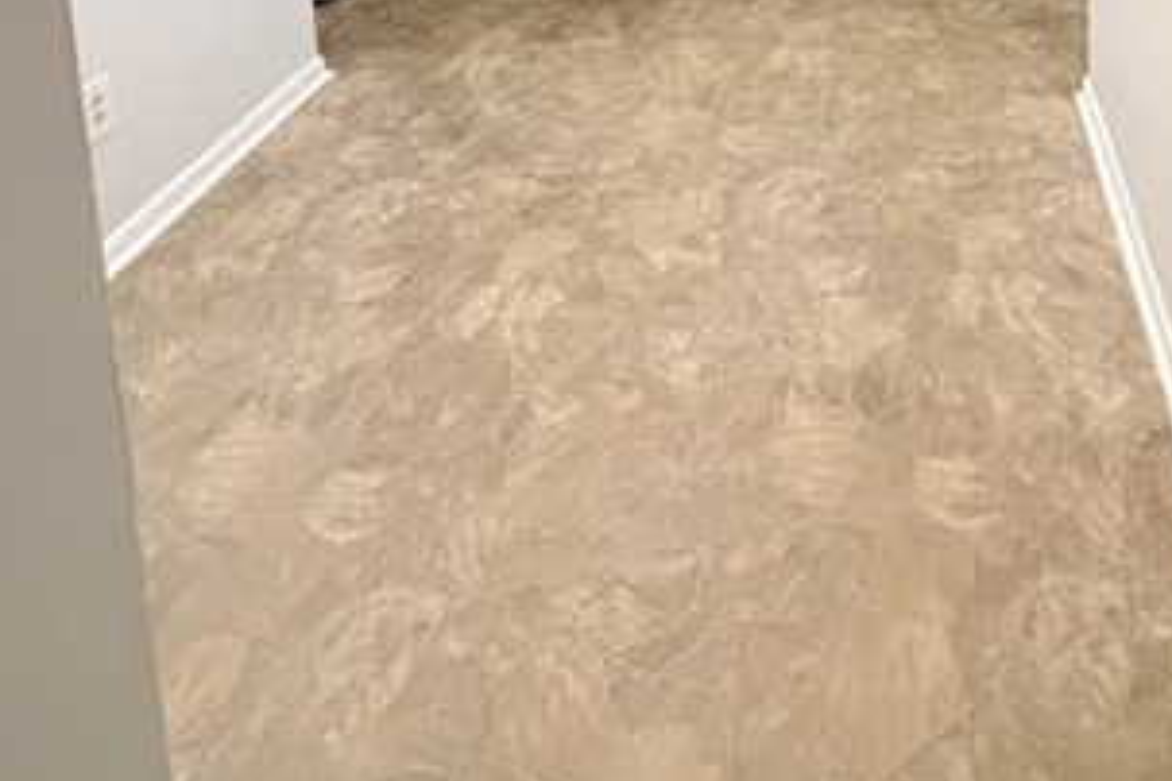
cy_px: -327
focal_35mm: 32
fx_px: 1042
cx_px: 890
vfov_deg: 29.4
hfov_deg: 55.7
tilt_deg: -6.2
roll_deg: +2.1
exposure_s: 1/30
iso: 1250
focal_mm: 2.22
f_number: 2.2
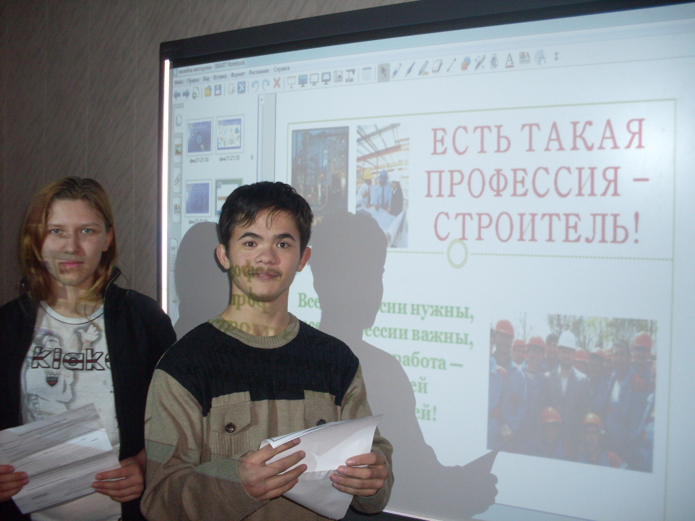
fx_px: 763
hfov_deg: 49.0
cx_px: 348
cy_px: 260
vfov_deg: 37.7
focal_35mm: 38
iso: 100
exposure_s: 1/45
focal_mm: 6.3
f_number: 2.8
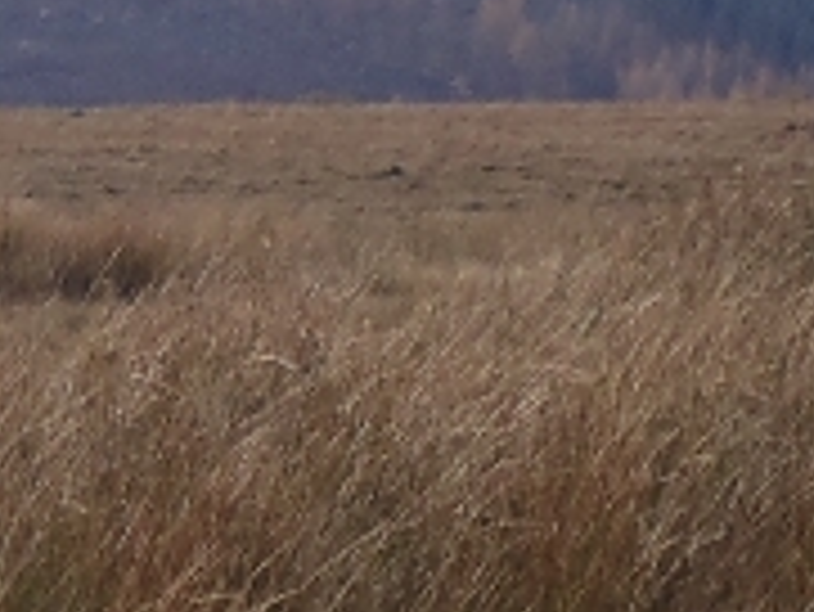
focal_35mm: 485
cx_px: 67
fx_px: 11412
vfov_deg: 3.1
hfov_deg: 4.1
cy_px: -207
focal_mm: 14.67
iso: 80
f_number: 5.6
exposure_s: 1/200
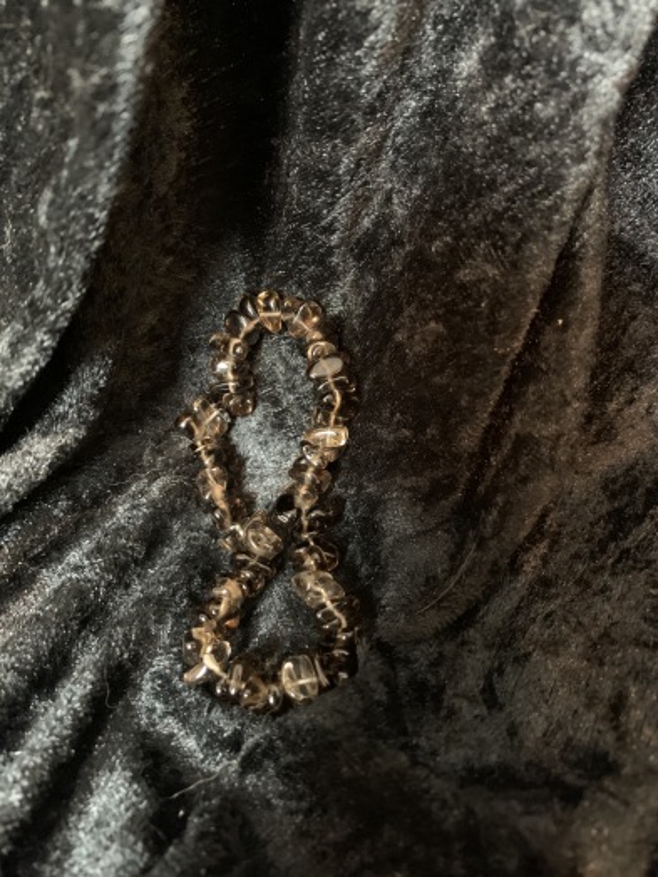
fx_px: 659
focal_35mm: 26
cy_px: 438
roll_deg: -3.2
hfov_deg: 53.1
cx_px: 329
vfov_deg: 67.3
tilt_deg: -44.7
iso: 1000
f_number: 1.8
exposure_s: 1/17
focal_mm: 4.25
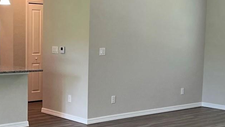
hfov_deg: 28.9
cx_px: 54
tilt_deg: -6.6
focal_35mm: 72
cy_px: 75
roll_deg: -0.6
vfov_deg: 16.8
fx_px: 430
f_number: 1.5
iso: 100
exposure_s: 1/120
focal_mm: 5.7
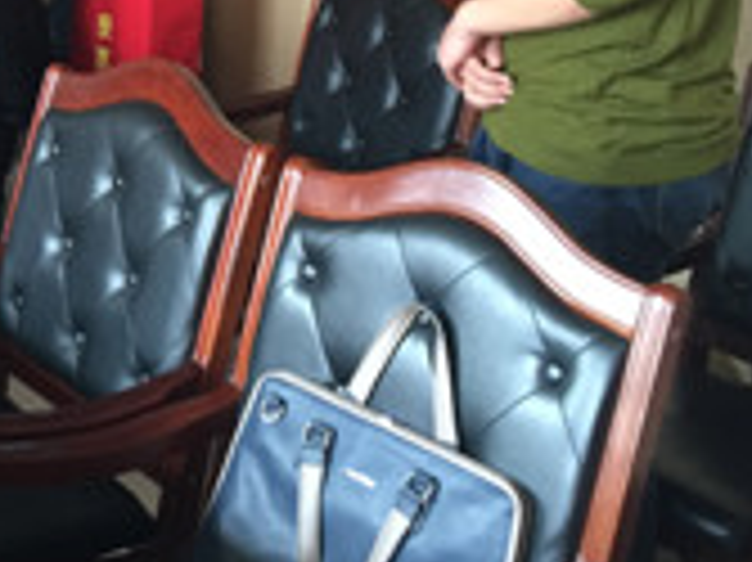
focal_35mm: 74
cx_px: -110
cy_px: -43
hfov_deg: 24.3
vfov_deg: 19.1
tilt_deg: -8.5
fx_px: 1606
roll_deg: -1.1
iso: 160
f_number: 2.2
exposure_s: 1/33
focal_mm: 4.15
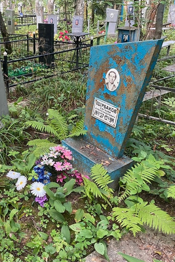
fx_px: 270
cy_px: 129
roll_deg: +0.7
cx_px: 27
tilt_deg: -19.8
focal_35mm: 37
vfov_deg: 51.9
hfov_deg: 34.5
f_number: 1.8
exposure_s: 1/88
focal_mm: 4.25
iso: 125
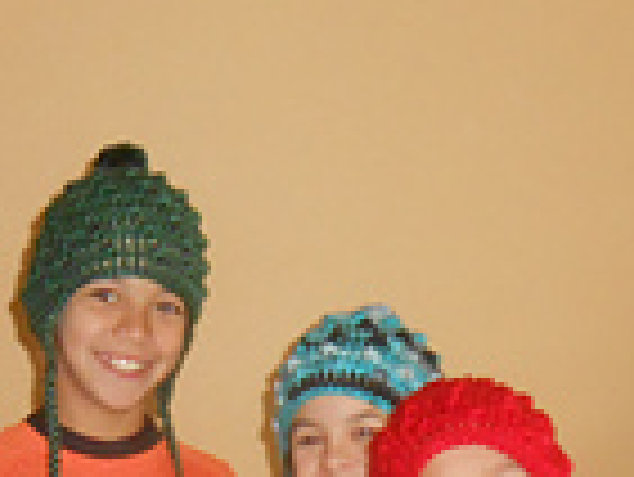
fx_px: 1686
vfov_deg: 15.2
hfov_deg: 21.3
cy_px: 655
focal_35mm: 92
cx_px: 297
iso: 400
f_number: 3.5
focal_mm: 4.6
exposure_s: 1/25
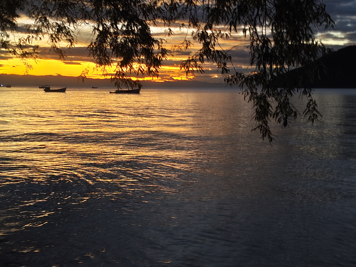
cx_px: 178
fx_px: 514
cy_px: 134
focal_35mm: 50
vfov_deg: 29.1
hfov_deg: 38.2
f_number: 1.88
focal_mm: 5.56
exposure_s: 1/25
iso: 3778
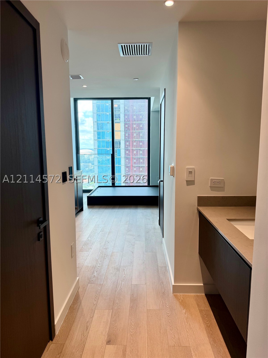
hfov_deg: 56.8
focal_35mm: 24
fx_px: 248
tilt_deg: -8.0
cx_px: 134
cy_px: 179
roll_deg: +0.0
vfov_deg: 71.6
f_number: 1.78
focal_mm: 6.76
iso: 80
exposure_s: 1/180
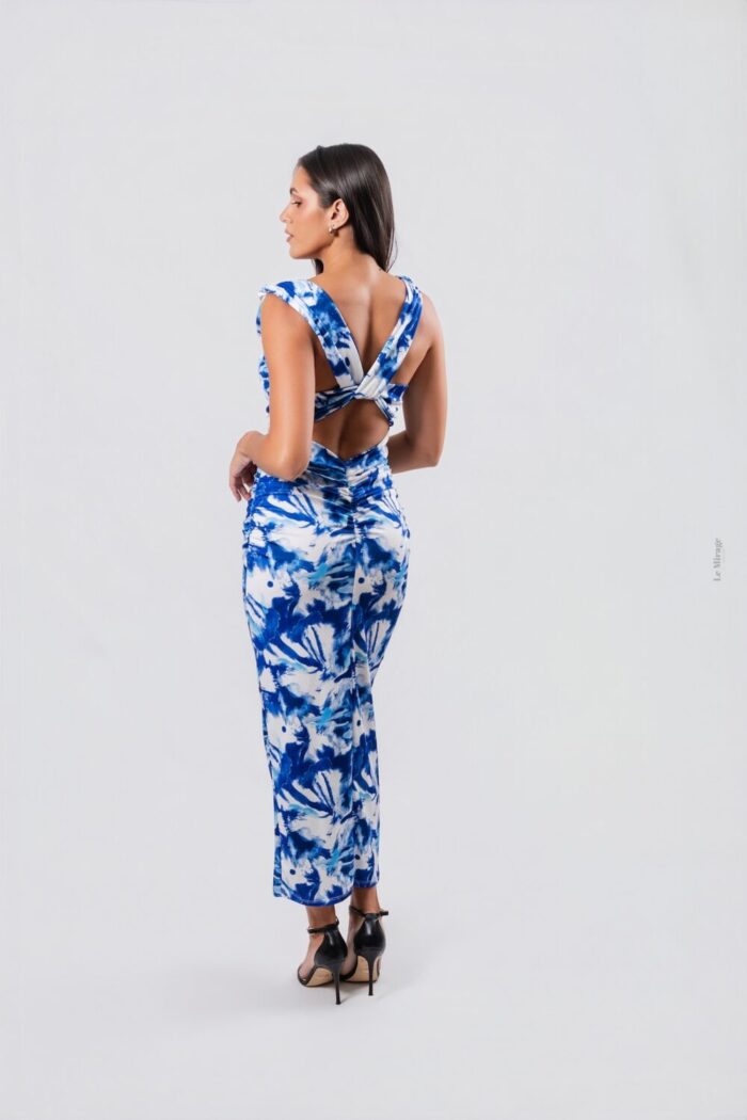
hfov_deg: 27.5
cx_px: 374
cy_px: 560
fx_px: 1525
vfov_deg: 40.3
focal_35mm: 49
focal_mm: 32.8
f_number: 2.8
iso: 160
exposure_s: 1/320
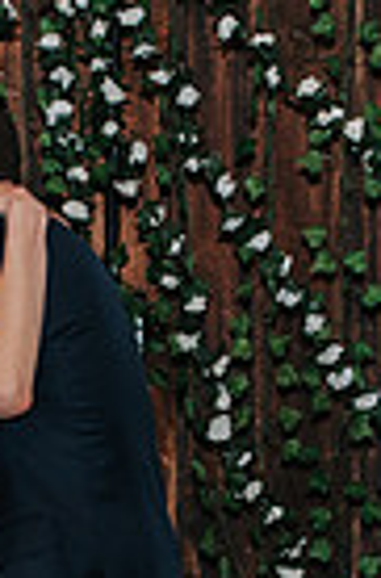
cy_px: 756
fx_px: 4031
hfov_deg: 5.4
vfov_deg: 8.1
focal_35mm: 252
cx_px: 50
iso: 1000
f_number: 3.2
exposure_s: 1/200
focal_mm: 35
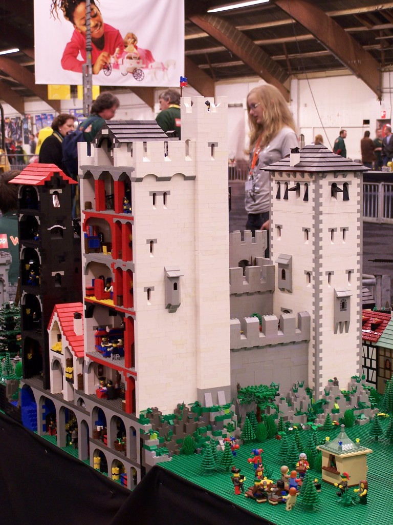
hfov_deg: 19.6
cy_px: 262
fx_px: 1135
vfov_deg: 26.0
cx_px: 196
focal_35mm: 75
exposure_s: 1/2
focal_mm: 12.4
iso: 80
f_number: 3.2
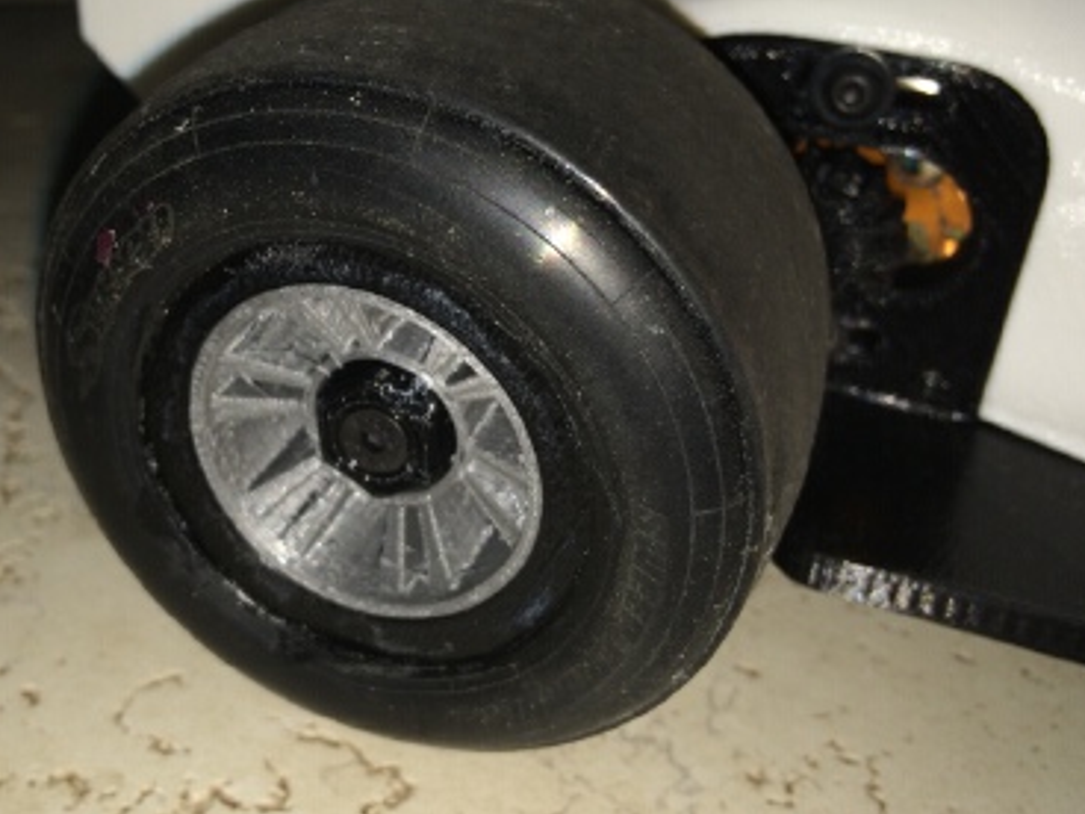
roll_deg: -2.5
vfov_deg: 34.3
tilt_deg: -31.9
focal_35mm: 42
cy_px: 372
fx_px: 1316
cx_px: 405
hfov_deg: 44.4
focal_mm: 4.15
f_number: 2.2
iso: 32
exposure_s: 1/297
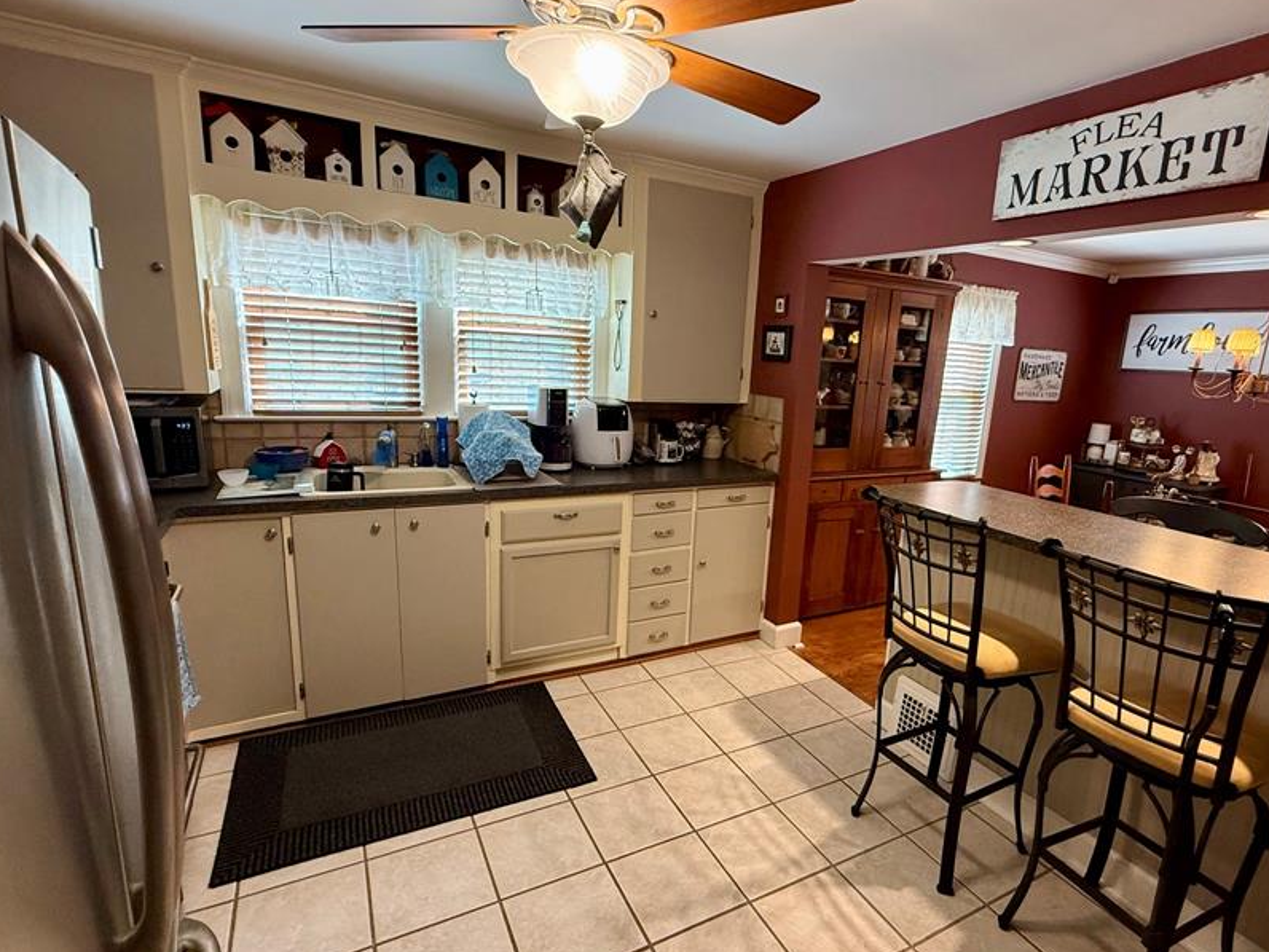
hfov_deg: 87.5
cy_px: 488
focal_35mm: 18
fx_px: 660
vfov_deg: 71.6
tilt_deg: -11.9
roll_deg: -2.8
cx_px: 698
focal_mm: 2.22
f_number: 2.2
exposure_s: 1/60
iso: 320
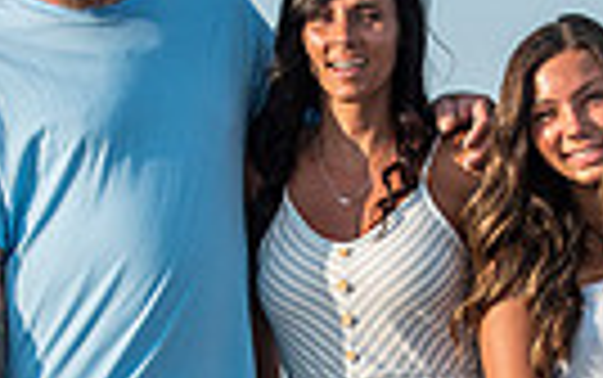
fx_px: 5674
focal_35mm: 345
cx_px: 284
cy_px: 353
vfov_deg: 3.8
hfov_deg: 6.1
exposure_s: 1/4000
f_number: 3.2
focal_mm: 78
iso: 250
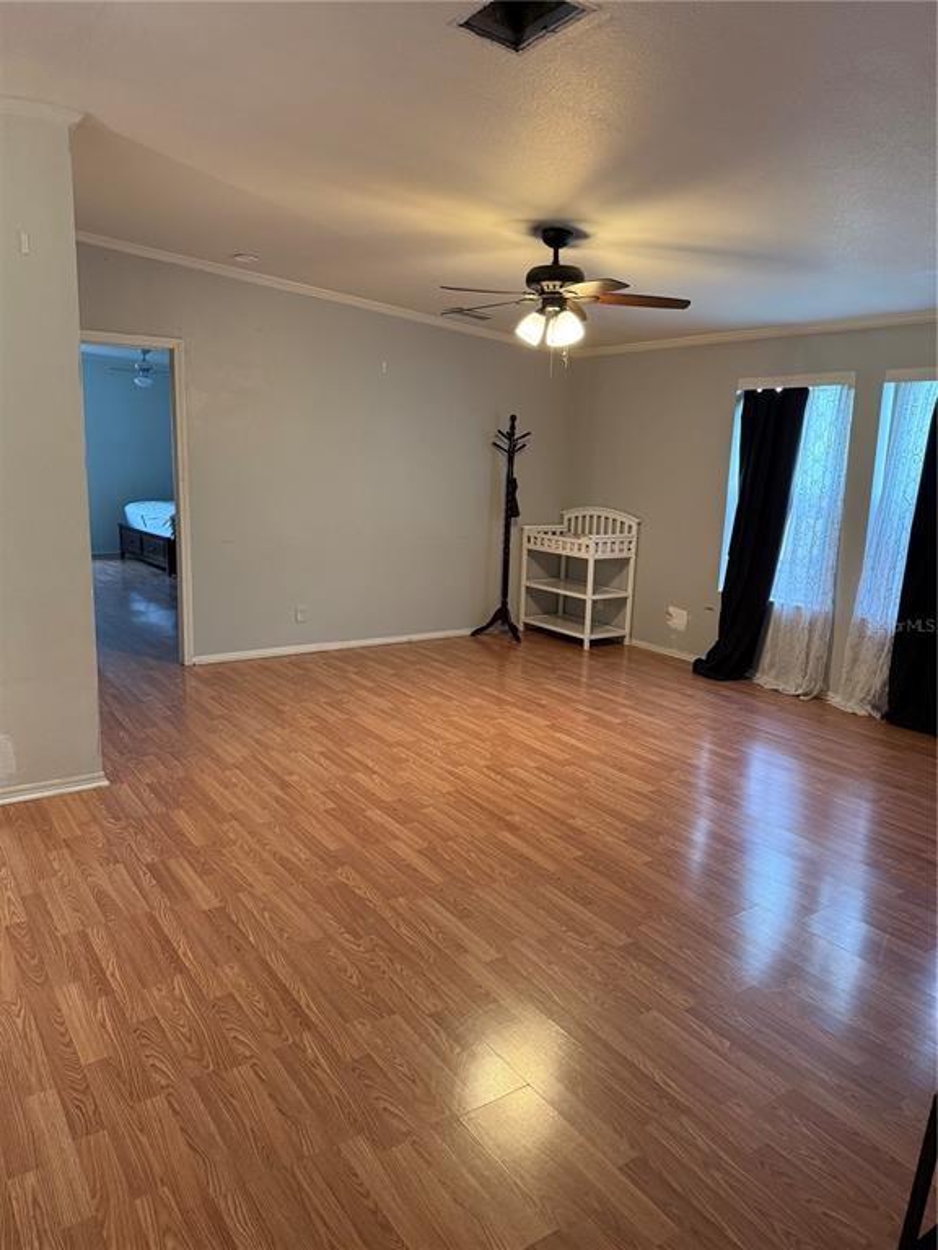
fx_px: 867
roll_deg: -1.5
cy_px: 625
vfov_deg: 71.6
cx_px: 469
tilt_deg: -11.2
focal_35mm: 24
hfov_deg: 56.8
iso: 250
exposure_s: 1/60
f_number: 1.78
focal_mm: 6.76
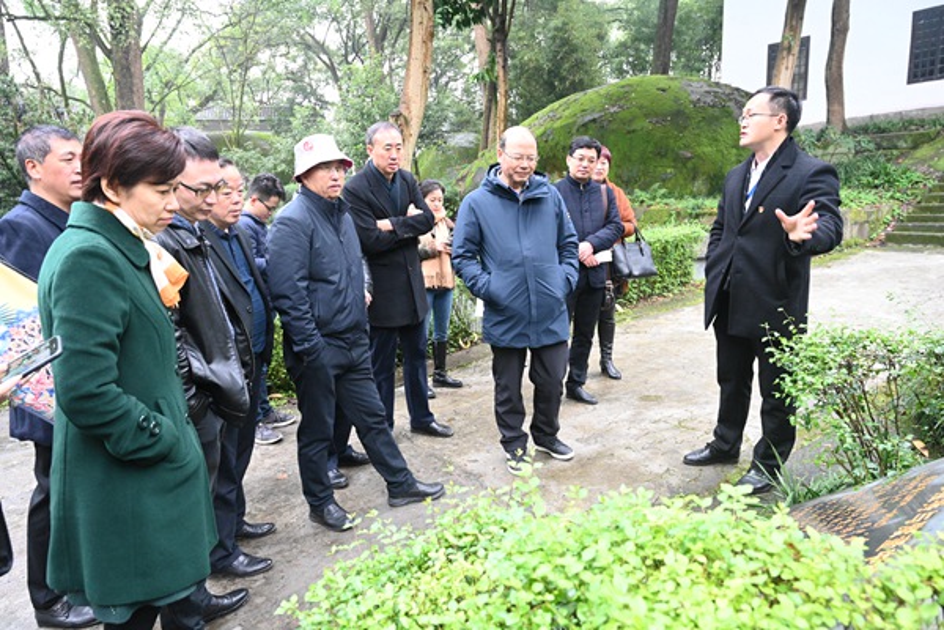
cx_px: 472
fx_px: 629
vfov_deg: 53.1
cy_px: 315
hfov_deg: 73.7
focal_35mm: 24
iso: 6400
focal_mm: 24
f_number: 5.6
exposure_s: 1/160
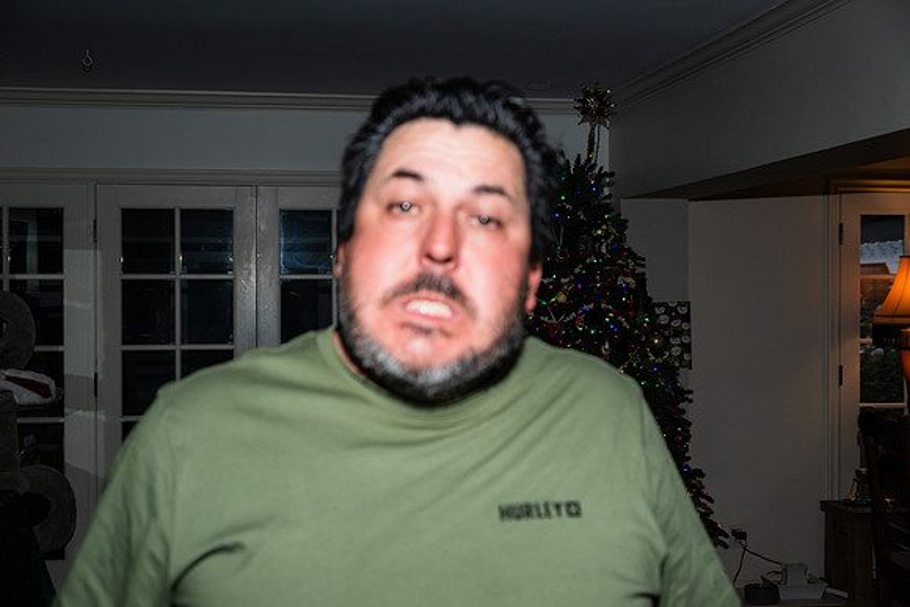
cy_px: 304
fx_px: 1188
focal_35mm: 47
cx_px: 455
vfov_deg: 28.7
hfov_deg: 41.9
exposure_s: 1/125
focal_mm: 47
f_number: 5.3
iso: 400
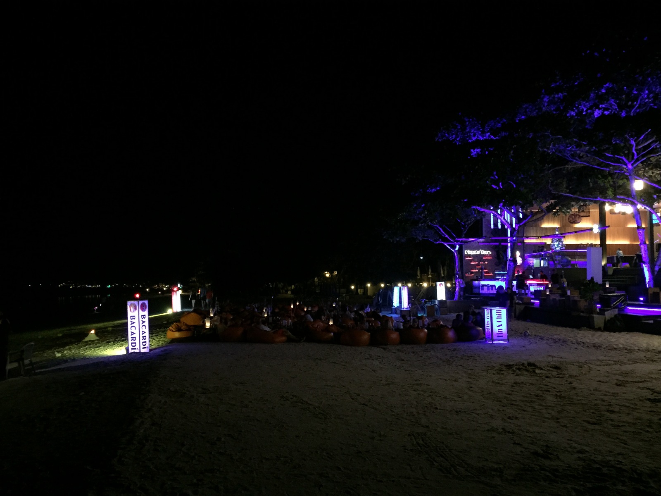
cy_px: 248
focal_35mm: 29
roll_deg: -0.5
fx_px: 554
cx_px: 330
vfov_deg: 48.2
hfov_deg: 61.7
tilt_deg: +3.4
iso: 640
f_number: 2.2
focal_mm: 4.15
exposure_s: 1/15
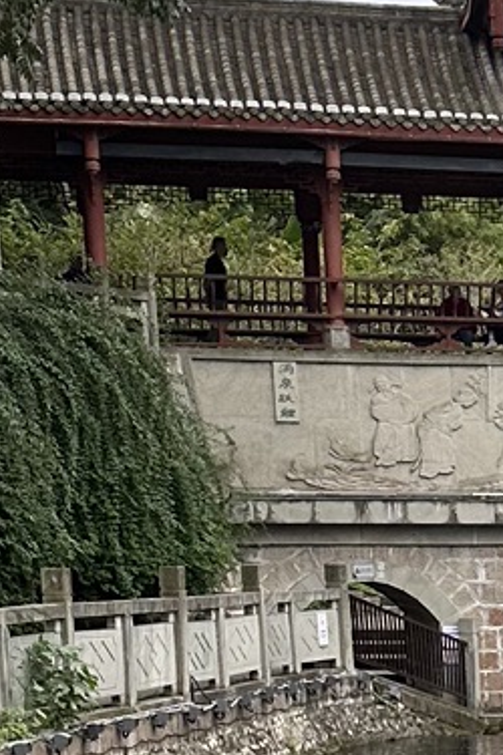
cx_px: 954
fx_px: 2787
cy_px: 978
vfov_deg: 14.8
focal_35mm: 133
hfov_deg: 9.7
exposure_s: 1/535
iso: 80
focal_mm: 6.86
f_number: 1.78
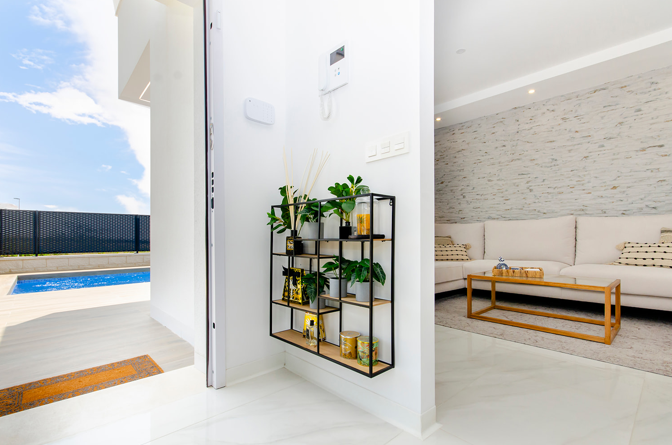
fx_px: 298
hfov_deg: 96.8
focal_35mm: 16
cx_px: 334
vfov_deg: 73.5
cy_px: 231
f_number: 10
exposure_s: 1/160
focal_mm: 10
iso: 250
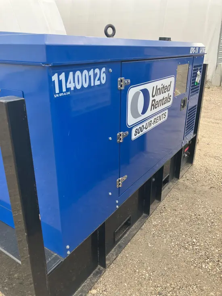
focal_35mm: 28
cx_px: 111
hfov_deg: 49.8
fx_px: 239
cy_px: 148
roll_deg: +0.3
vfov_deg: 63.4
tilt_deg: -21.6
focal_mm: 3.99
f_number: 1.8
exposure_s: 1/197
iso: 25
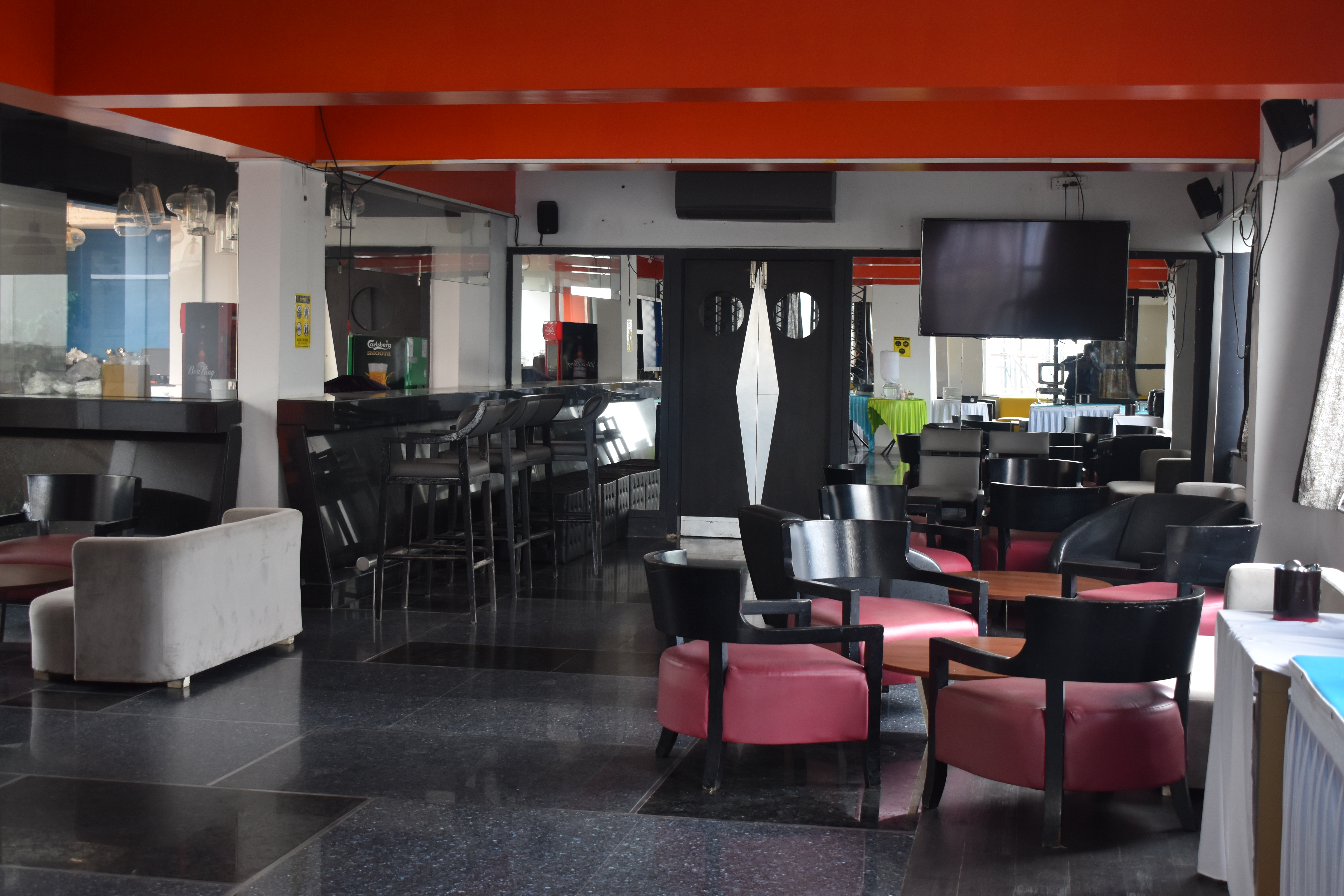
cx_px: 672
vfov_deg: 28.1
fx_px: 1792
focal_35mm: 48
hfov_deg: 41.1
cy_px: 448
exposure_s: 1/60
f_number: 4.5
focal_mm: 32
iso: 560
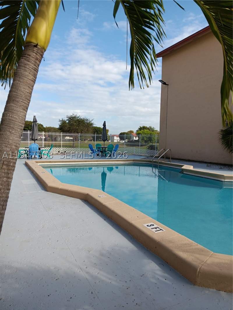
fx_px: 233
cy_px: 155
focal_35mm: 26
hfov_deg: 53.1
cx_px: 116
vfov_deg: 67.3
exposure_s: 1/1000
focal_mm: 3.98
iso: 20
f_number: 1.8
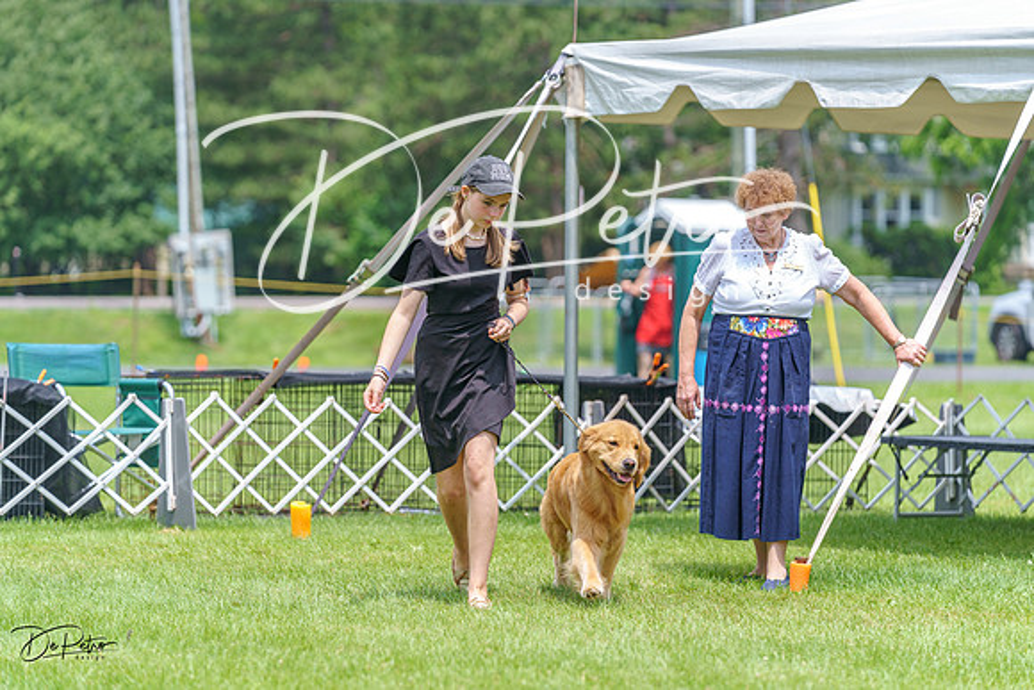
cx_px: 517
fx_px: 4884
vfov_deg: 8.1
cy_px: 345
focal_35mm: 170
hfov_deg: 12.1
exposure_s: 1/1250
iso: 160
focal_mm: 170
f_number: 3.5
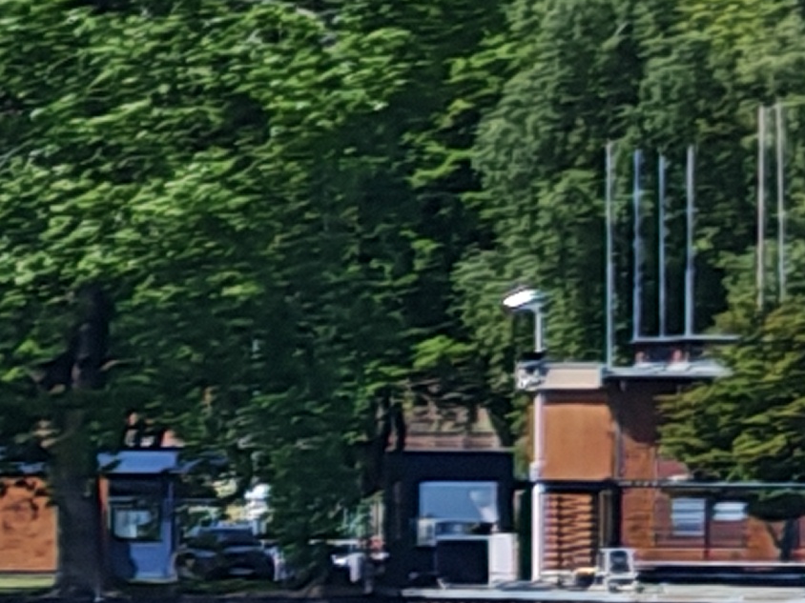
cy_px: -50
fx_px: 29674
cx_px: 1236
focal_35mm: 1276
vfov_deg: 1.2
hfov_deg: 1.6
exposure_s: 1/270
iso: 50
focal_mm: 15.38
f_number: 2.6
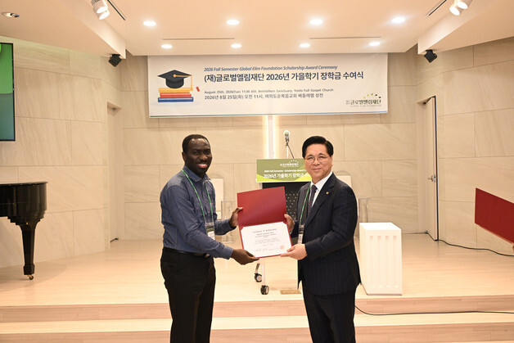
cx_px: 257
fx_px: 500
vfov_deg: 37.9
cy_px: 172
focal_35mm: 35
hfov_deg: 54.4
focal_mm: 35
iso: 2000
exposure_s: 1/200
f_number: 6.3
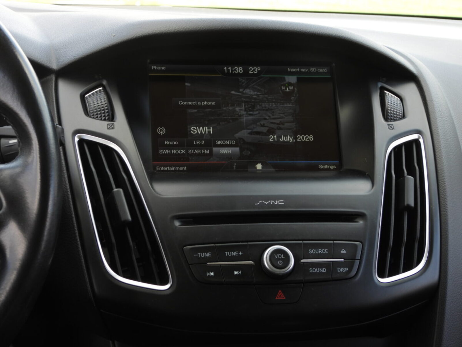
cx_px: 231
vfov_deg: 21.0
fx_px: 934
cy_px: 174
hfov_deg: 27.8
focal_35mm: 70
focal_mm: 12.6
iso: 100
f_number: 3.5
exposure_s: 1/100
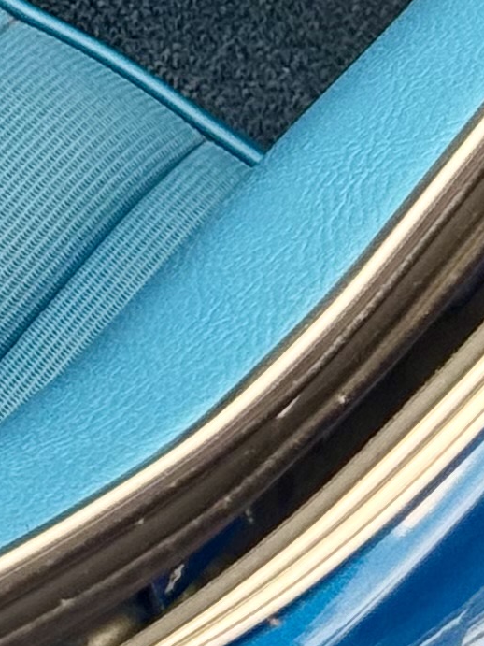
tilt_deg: -34.4
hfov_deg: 5.1
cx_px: -701
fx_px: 5222
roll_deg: +1.2
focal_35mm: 280
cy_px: -703
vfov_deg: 6.8
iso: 80
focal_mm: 6.76
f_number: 1.78
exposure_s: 1/254
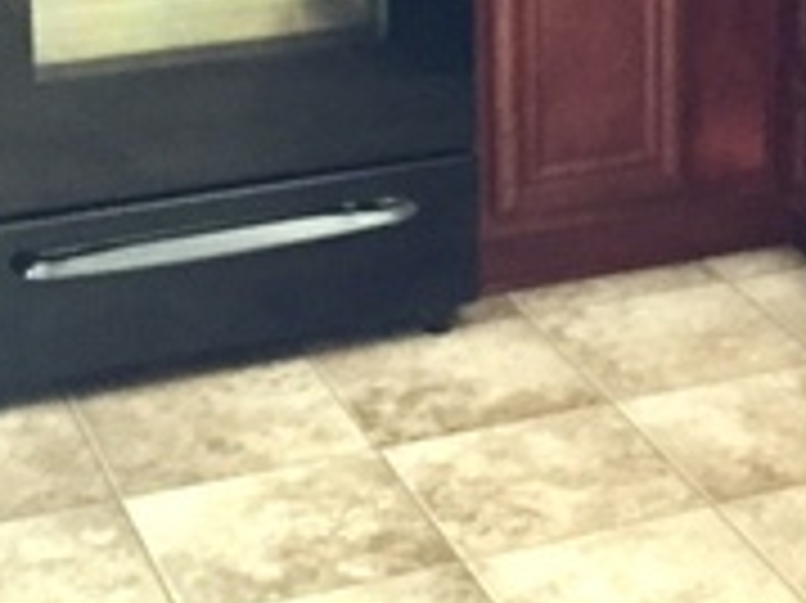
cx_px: 858
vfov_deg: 13.1
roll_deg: -2.8
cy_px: -243
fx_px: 2513
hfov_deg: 17.7
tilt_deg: -7.6
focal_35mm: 108
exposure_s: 1/30
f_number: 2.2
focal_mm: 4.15
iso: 200
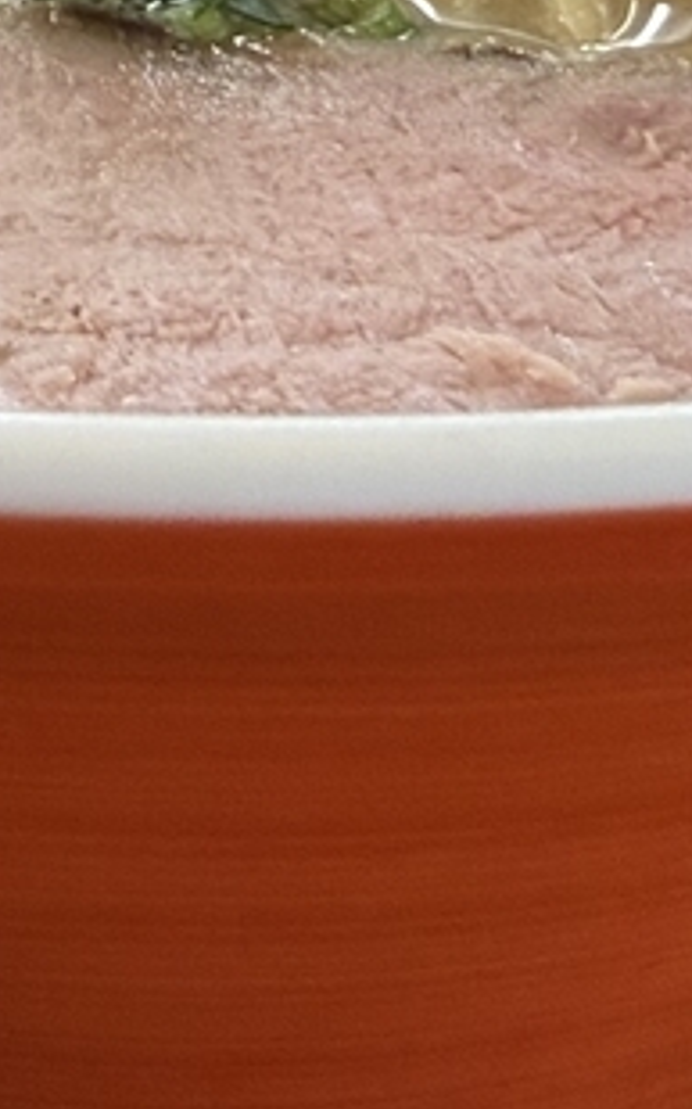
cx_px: 204
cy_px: 169
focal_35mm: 103
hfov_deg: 12.7
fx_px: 3109
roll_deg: -0.4
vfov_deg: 19.9
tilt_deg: -31.4
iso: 160
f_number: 2.2
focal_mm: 2.22
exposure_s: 1/121
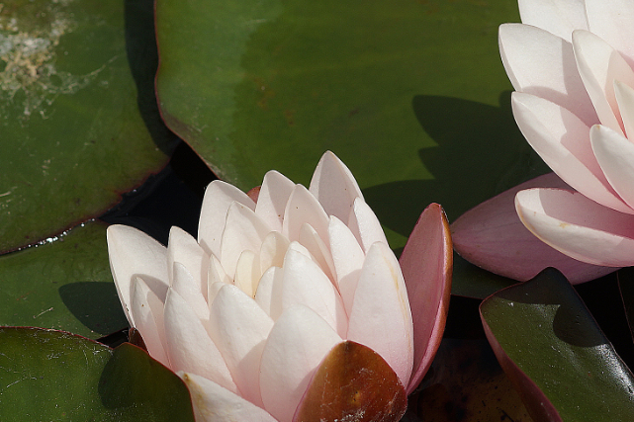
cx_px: 552
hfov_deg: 7.3
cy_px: 153
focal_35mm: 281
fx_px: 4947
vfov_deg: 4.9
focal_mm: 100
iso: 100
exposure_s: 1/800
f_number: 6.3
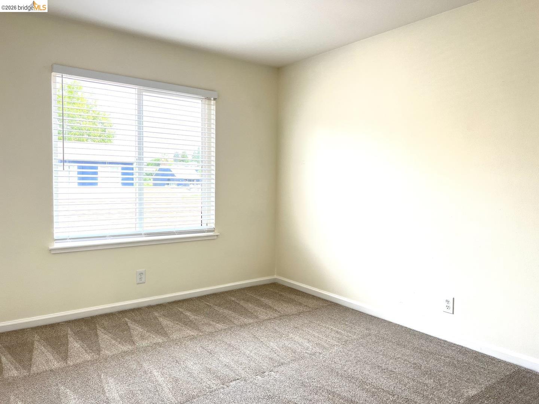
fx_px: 405
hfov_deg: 67.3
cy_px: 202
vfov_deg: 53.1
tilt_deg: -3.4
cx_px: 270
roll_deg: -0.5
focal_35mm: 26
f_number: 1.5
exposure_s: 1/203
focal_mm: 5.7
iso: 50
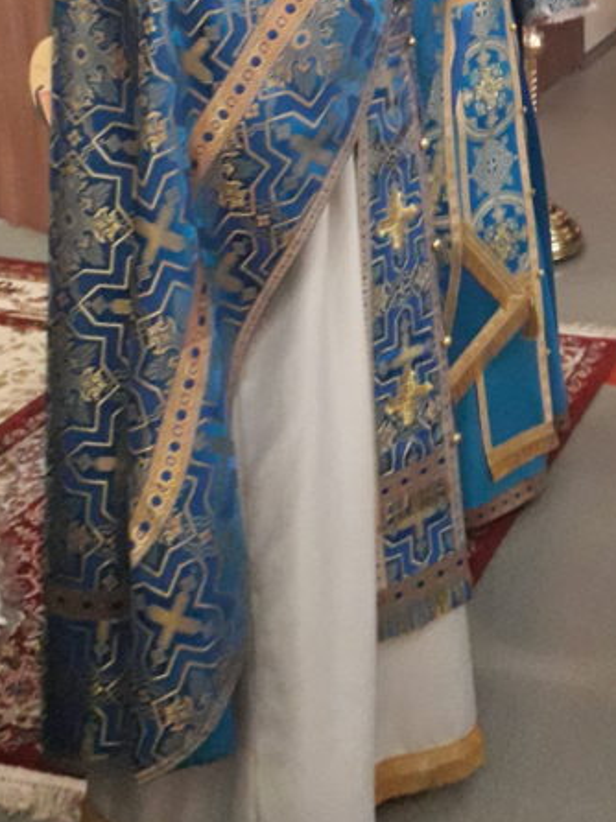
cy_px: 90
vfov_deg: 30.0
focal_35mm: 62
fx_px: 1472
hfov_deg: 22.4
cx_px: 669
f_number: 1.9
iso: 640
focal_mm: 3.6
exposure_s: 1/20
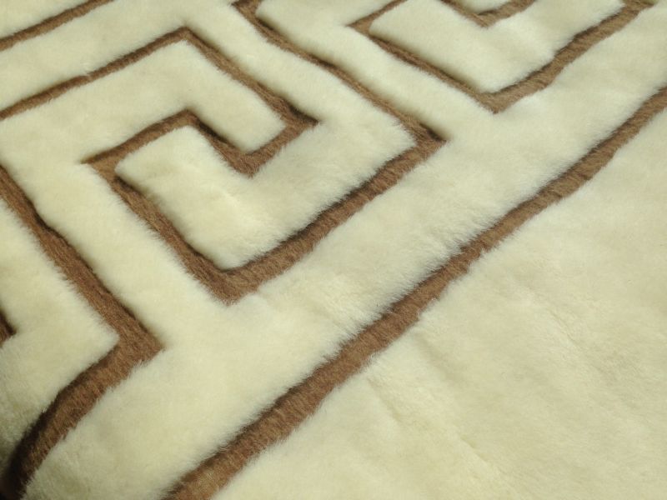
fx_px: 636
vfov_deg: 42.9
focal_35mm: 33
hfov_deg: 55.4
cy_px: 250
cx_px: 334
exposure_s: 1/3623
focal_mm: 4.12
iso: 50
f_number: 2.4
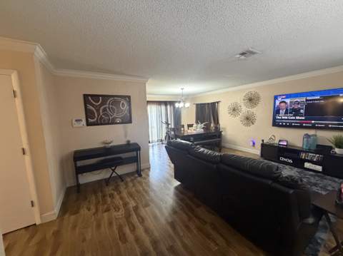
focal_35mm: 14
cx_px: 172
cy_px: 128
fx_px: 139
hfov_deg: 102.1
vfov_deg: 85.6
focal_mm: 2.22
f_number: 2.2
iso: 640
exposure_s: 1/60
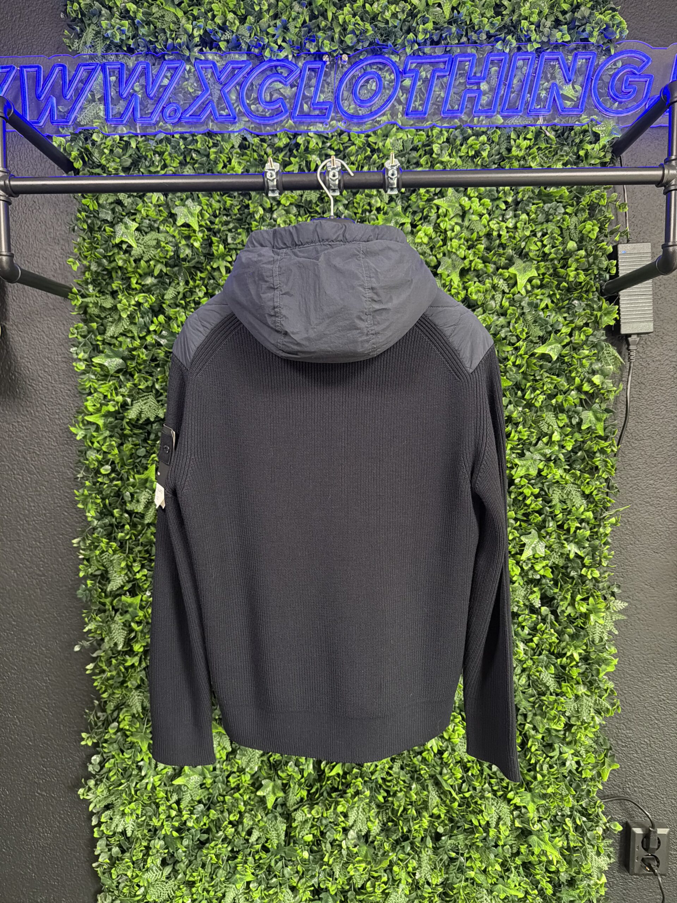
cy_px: 452
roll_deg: +0.6
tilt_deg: -4.3
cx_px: 338
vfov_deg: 71.6
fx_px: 626
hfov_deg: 56.8
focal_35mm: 24
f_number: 1.78
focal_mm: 6.76
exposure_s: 1/32
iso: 1000
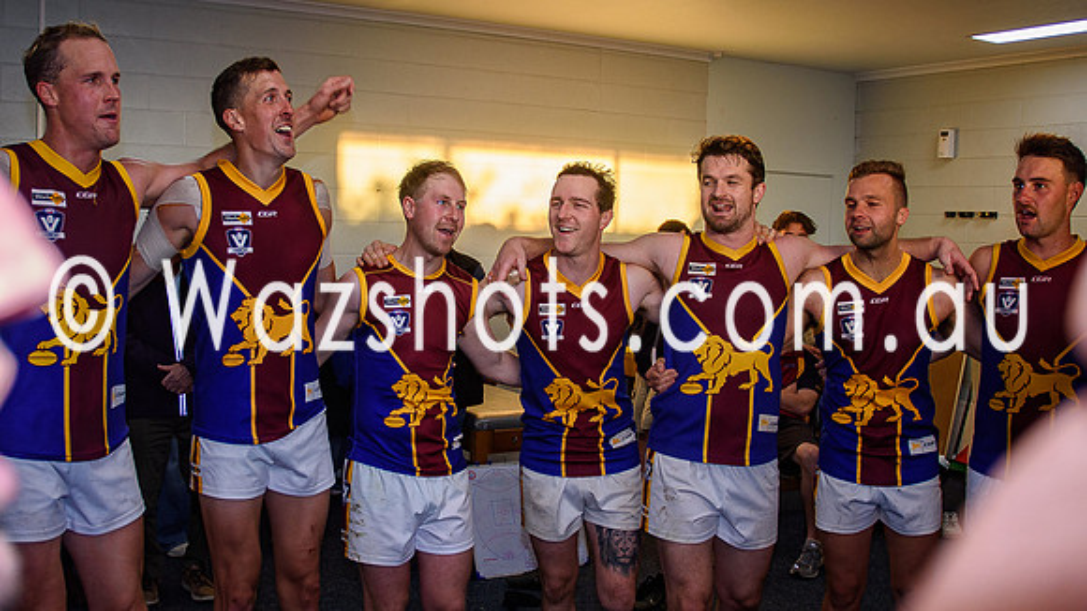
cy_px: 313
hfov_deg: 53.4
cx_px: 510
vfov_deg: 31.6
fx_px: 1079
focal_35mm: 37
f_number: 2.8
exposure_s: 1/160
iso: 320
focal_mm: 16
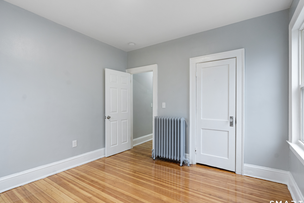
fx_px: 144
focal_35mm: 17
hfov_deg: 93.2
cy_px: 101
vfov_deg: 70.5
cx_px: 156
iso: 1600
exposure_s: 1/40
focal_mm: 16
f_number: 6.3
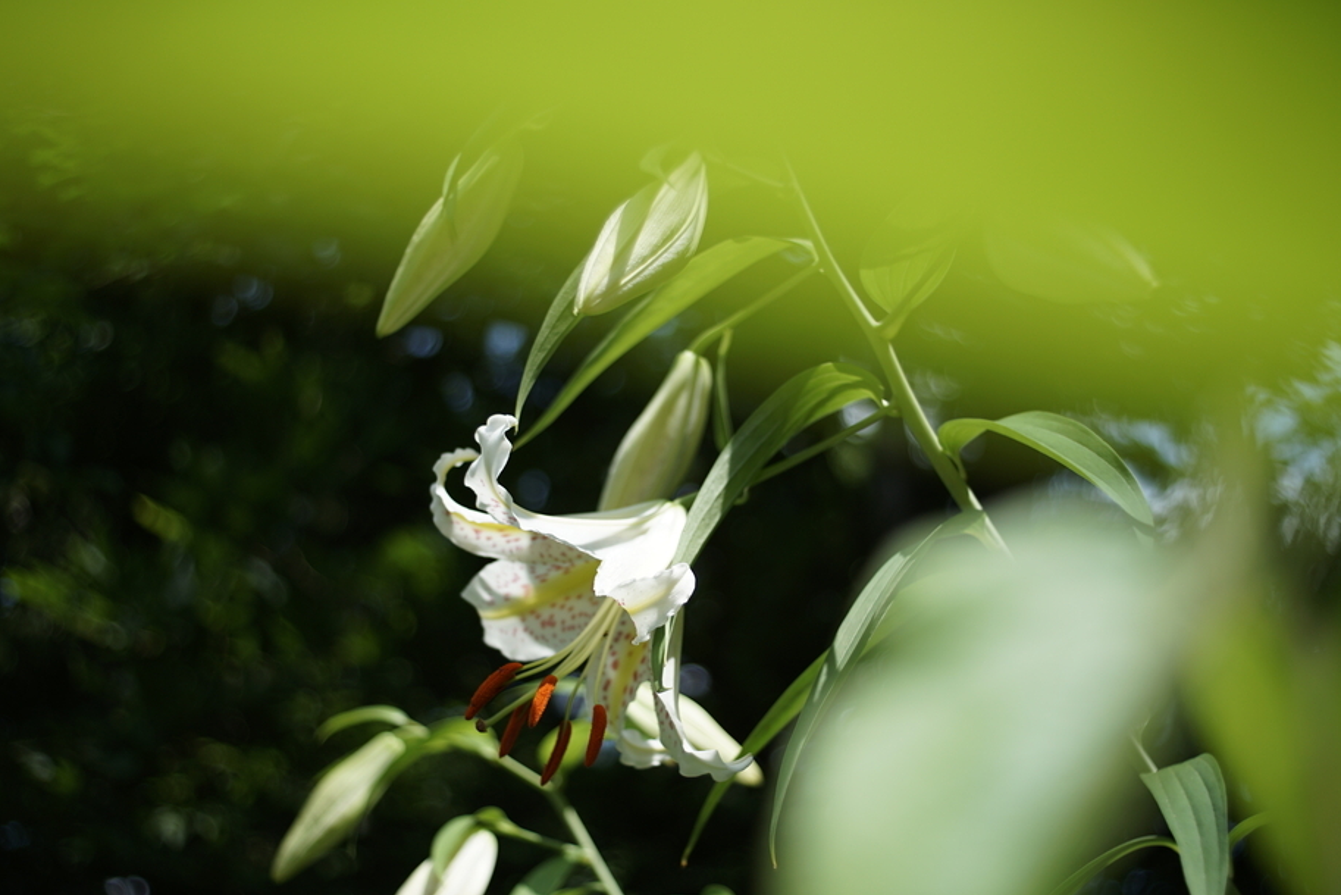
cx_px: 674
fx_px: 1714
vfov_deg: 29.2
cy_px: 491
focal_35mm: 46
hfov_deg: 42.7
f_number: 2
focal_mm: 35
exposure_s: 1/1600
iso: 100
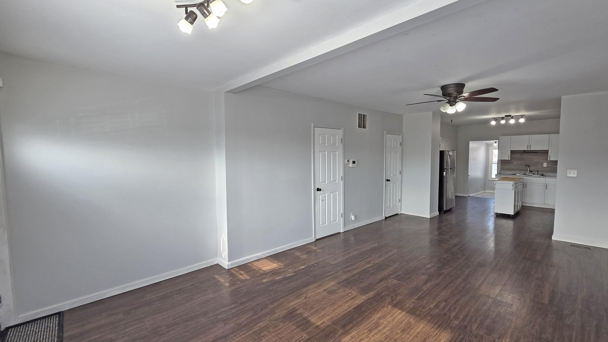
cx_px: 316
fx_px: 242
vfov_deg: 70.5
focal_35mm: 15
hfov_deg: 102.9
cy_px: 169
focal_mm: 2.2
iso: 80
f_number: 2.2
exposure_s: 1/120
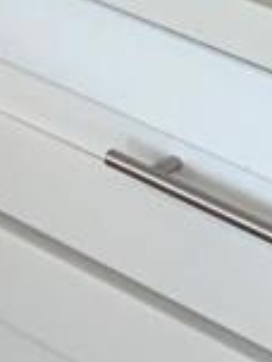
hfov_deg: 6.1
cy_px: -400
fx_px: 2053
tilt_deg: -15.1
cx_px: -866
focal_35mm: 196
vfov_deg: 9.4
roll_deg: -0.1
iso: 125
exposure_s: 1/60
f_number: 1.8
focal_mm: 3
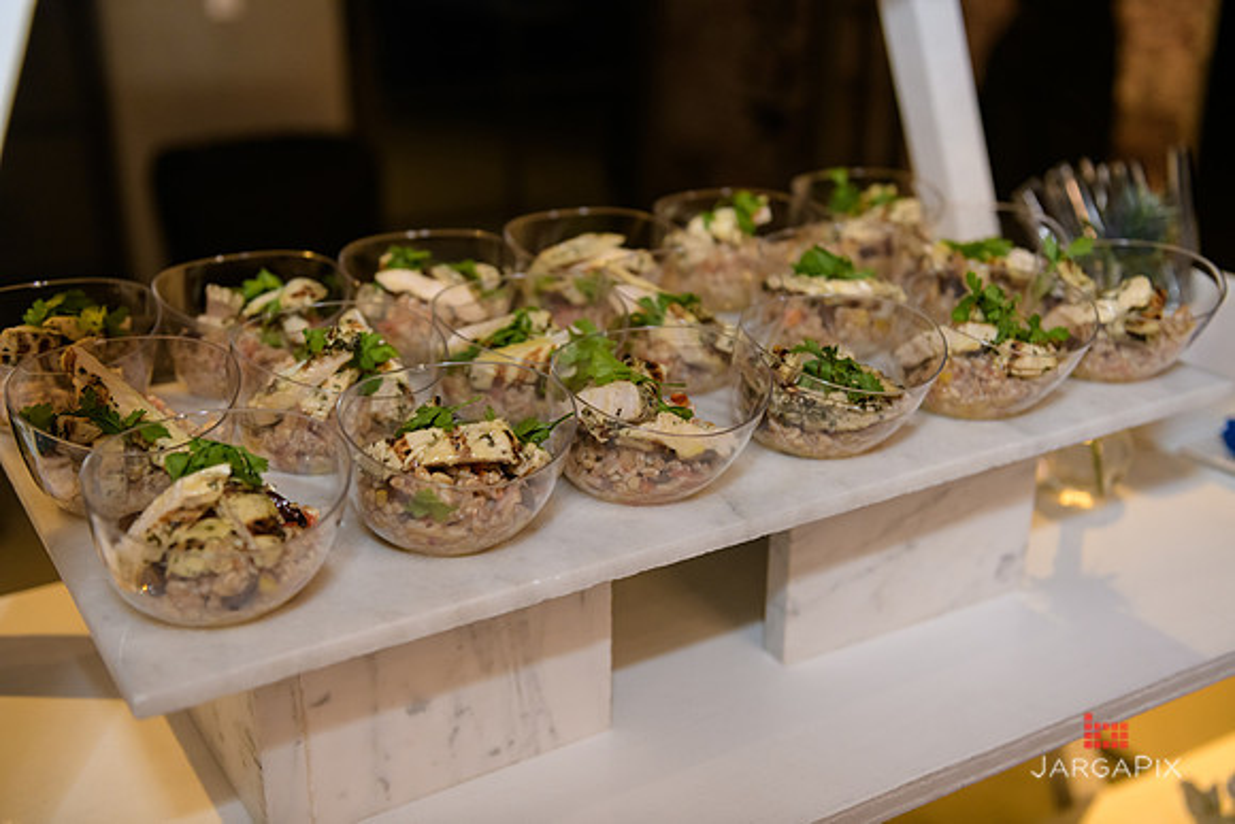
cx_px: 618
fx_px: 1372
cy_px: 412
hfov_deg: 48.4
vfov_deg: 33.4
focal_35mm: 40
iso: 1600
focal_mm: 40
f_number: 3.2
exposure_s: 1/125
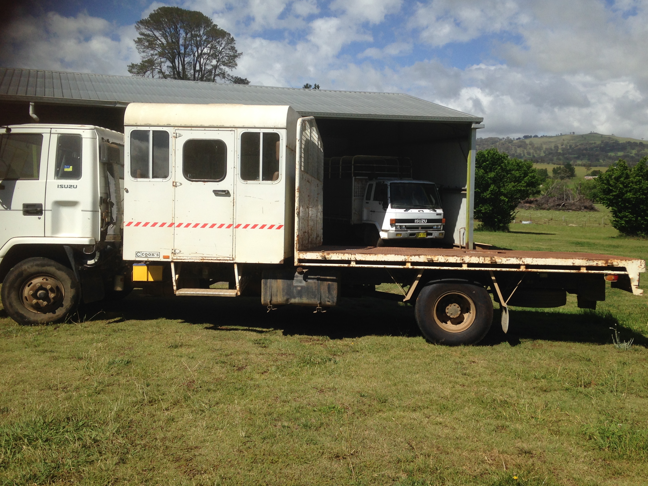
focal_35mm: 36
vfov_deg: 39.6
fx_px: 674
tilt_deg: -4.3
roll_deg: +0.9
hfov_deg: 51.3
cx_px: 338
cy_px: 231
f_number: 2.4
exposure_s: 1/2584
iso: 50
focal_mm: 4.12
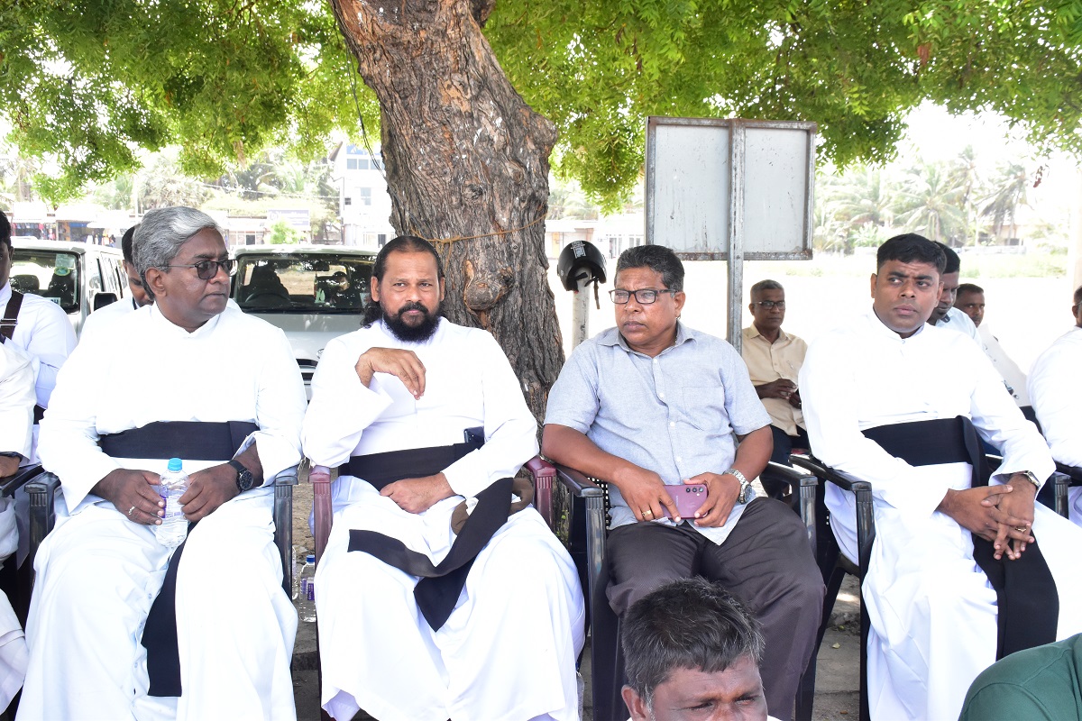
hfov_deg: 53.1
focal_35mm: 36
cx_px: 541
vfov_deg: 36.9
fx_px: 1082
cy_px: 360
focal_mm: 24
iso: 2000
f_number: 11
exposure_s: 1/200
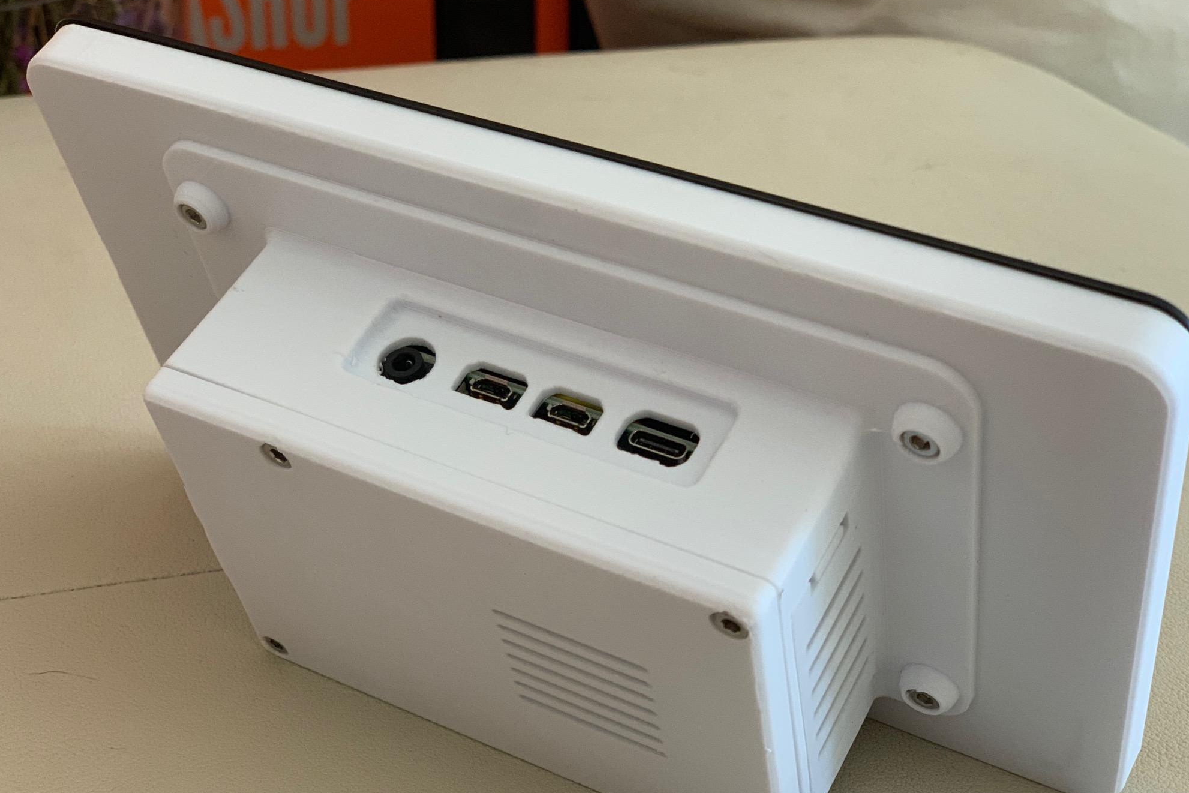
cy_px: 396
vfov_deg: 24.6
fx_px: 1817
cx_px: 591
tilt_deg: -26.4
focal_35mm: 55
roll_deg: -2.1
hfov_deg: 36.2
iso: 160
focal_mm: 6
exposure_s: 1/60
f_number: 2.4
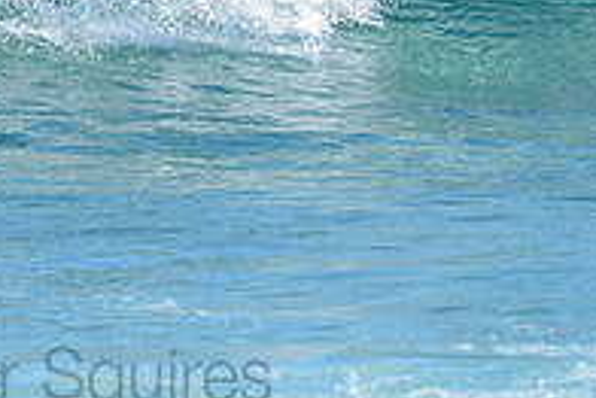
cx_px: -128
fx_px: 30036
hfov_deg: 1.1
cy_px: -259
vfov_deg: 0.8
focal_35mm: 1813
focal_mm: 500
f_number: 5.6
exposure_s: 1/2000
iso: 320
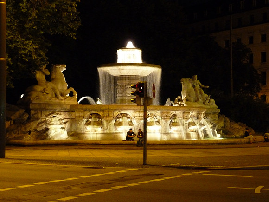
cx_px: 134
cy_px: 101
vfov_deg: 20.4
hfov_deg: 27.0
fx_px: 560
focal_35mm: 72
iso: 800
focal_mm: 11.9
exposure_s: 1/6
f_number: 4.1
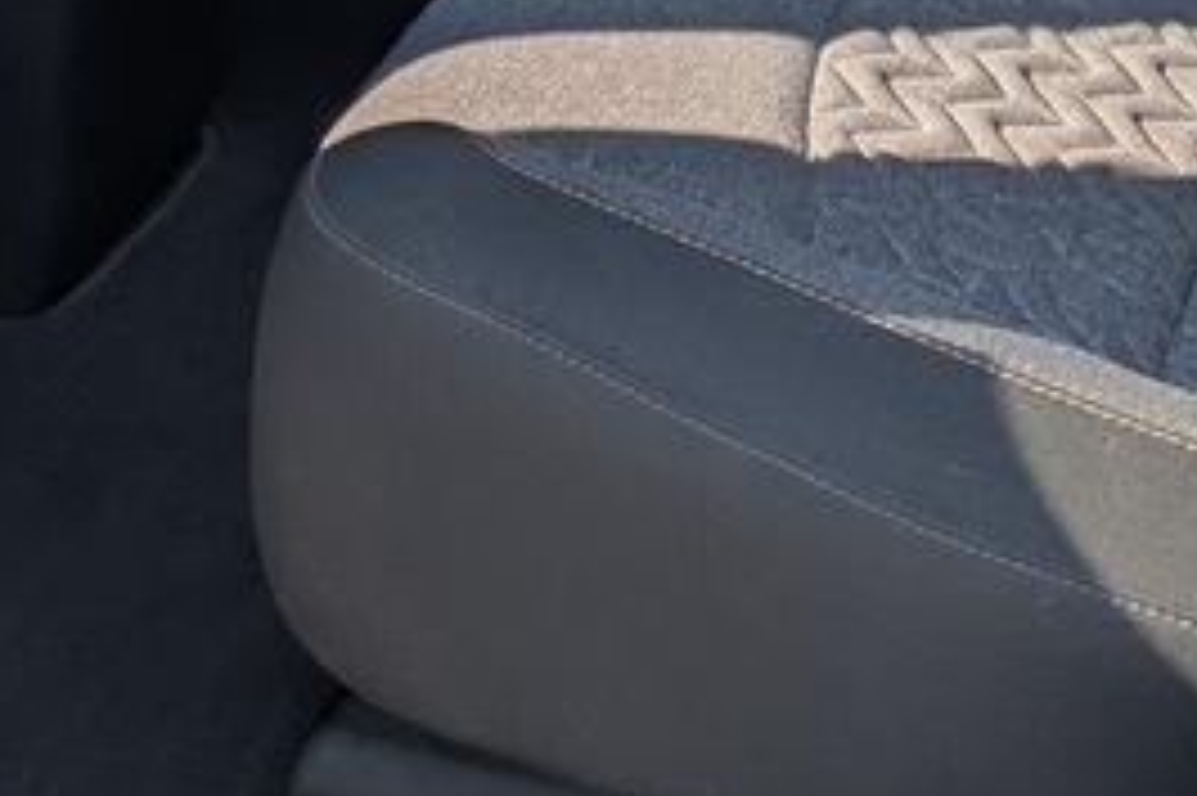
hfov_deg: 16.4
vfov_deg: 10.3
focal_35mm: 125
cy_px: -666
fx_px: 4154
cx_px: 524
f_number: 1.89
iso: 40
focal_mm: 5.43
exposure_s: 1/961
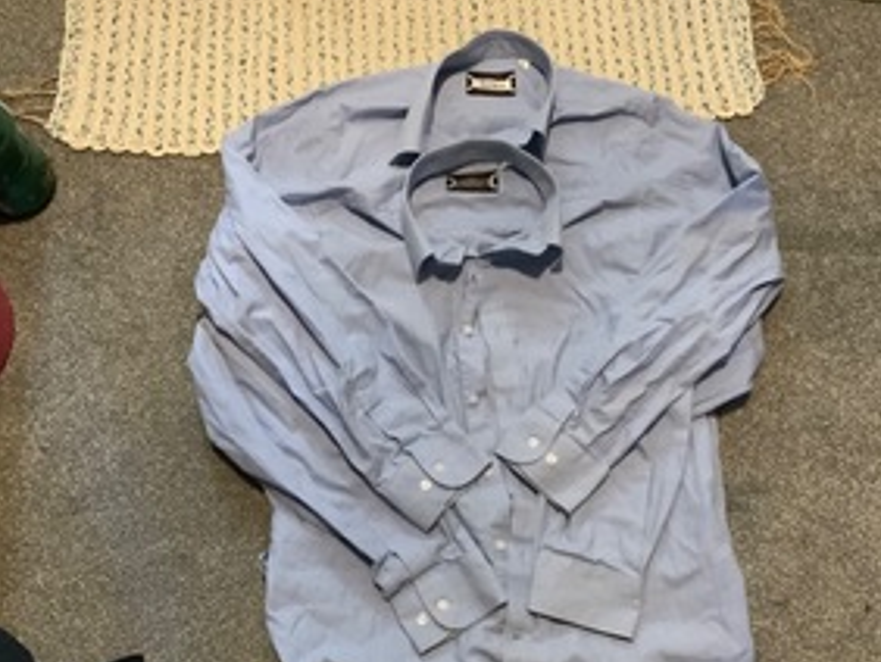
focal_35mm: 37
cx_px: 456
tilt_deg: -74.3
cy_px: 372
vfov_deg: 38.7
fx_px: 942
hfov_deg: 50.1
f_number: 1.8
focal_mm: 3
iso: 320
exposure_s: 1/30
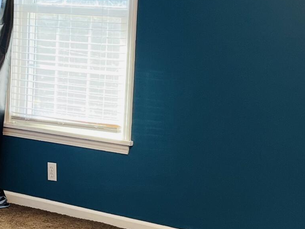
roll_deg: -2.5
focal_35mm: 102
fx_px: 899
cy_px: 92
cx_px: 99
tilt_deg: -6.3
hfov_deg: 19.2
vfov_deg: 14.5
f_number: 1.6
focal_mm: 5.1
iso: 80
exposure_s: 1/60
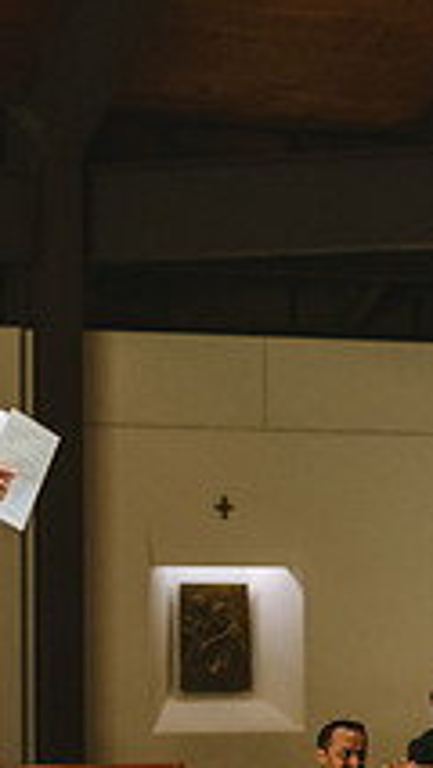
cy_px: 571
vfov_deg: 10.0
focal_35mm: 214
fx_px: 4363
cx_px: 639
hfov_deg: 5.6
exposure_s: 1/200
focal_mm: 75
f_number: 2.8
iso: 3200
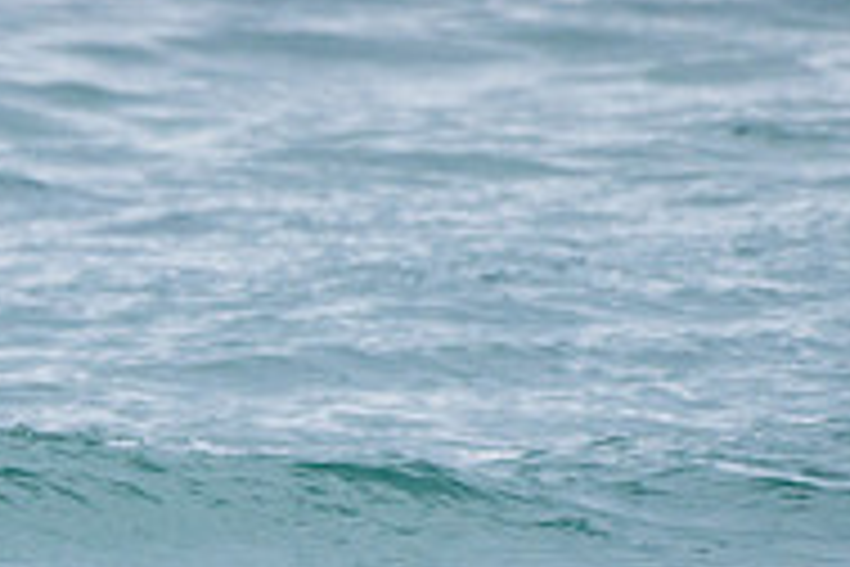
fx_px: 44385
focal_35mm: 1880
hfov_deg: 1.1
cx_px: -664
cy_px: 609
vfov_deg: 0.7
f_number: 5.6
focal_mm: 500
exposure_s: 1/2000
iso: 1250
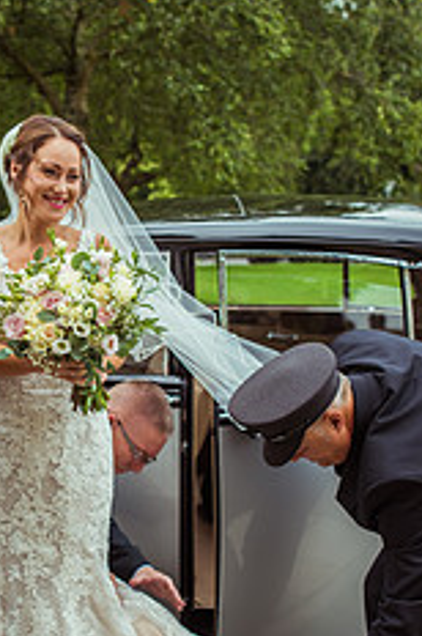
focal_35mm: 68
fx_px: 1199
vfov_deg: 29.7
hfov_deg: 19.7
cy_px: 337
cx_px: 66
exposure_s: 1/1250
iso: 180
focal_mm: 35
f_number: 3.5
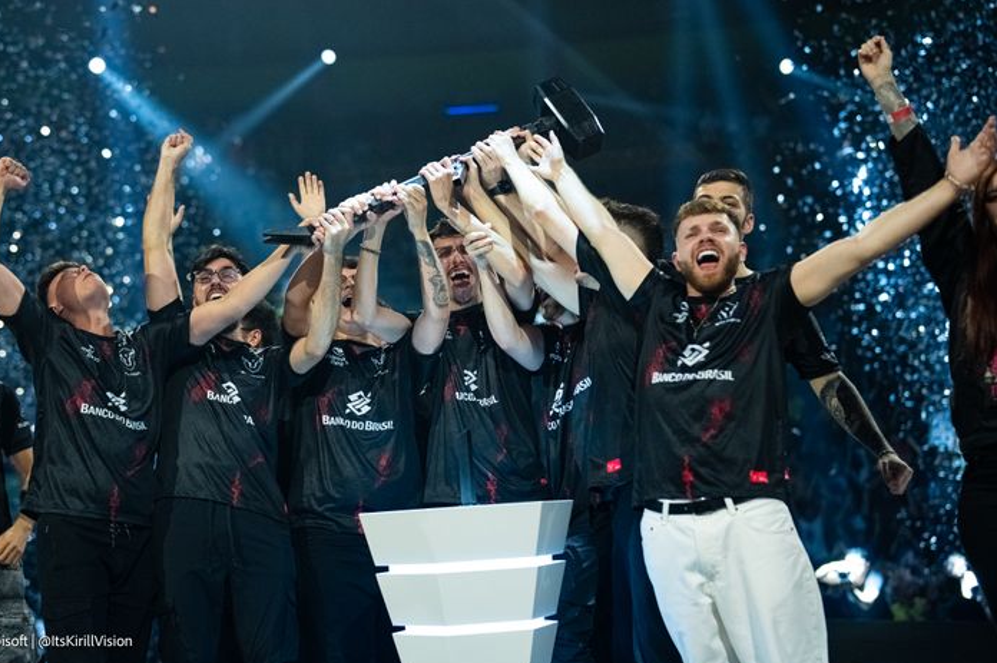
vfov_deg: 22.6
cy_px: 345
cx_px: 415
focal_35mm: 60
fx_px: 1660
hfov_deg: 33.3
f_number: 1.8
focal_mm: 50
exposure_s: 1/800
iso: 2500
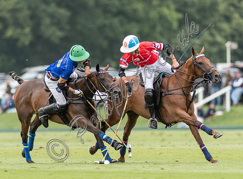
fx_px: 5709
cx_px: 139
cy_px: 133
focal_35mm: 817
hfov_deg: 2.4
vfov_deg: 1.8
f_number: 2.8
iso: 500
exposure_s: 1/4000
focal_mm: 300
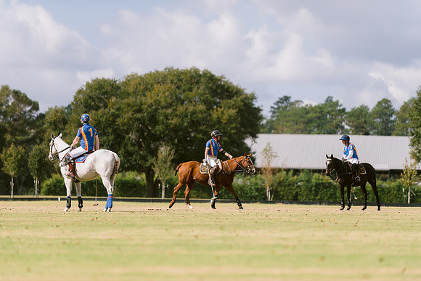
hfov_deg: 13.1
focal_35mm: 157
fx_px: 1838
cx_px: 213
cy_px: 144
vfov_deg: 8.7
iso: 200
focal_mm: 150
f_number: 2.8
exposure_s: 1/8000
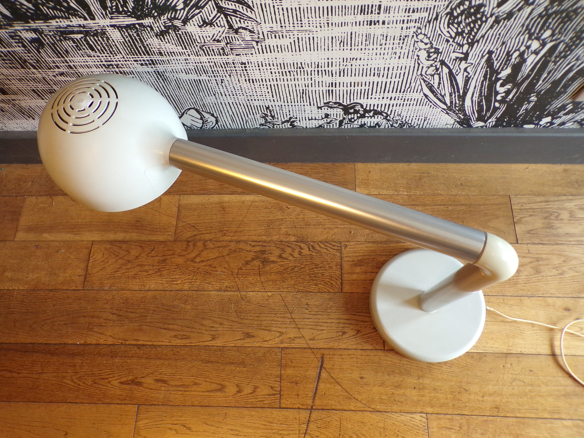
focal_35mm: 24
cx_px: 292
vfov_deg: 56.8
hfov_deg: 71.6
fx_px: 405
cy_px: 219
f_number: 3
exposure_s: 1/34
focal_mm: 4.3
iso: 200
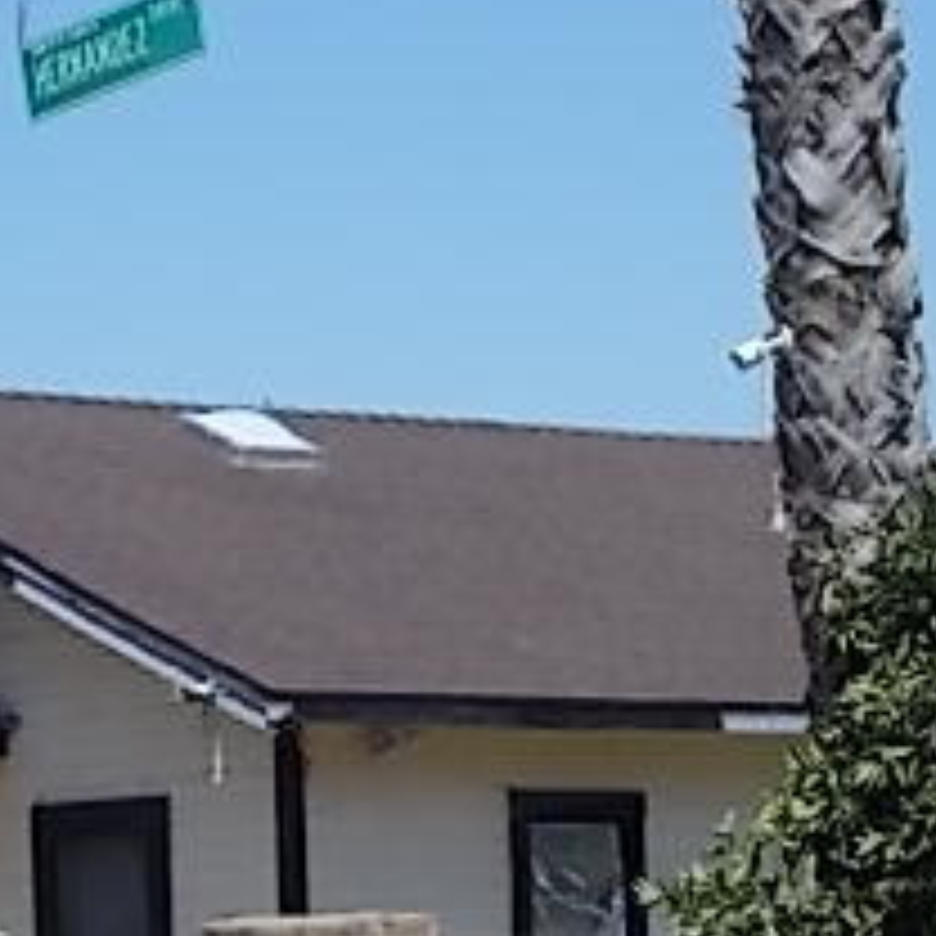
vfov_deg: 8.4
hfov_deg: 8.4
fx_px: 6332
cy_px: 801
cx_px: 274
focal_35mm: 207
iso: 80
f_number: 5.8
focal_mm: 13.5
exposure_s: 1/400
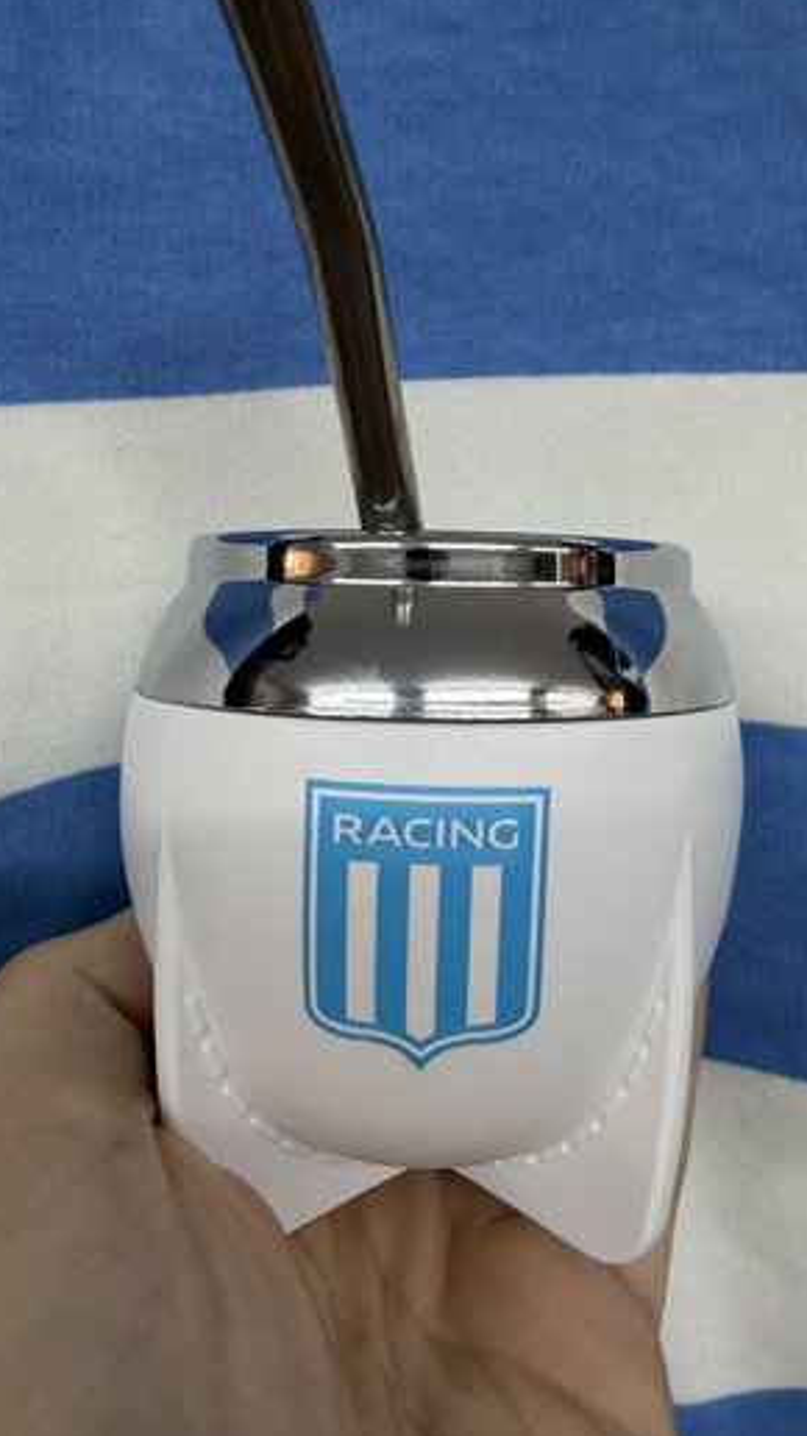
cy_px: 703
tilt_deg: -9.2
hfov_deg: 42.6
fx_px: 1028
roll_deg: +1.3
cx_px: 495
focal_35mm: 27
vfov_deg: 69.9
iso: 200
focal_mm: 2.22
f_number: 2.2
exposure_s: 1/100
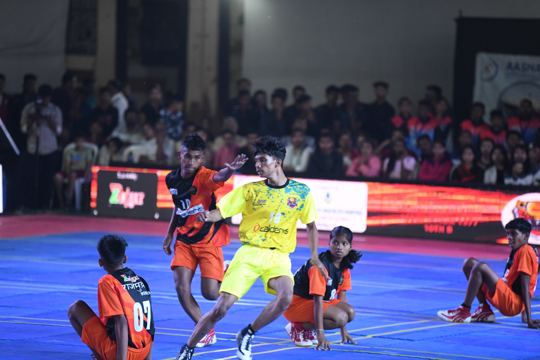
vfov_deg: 7.8
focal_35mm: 175
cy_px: 180
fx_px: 2625
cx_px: 270
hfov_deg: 11.7
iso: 2500
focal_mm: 175
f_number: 2.8
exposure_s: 1/500
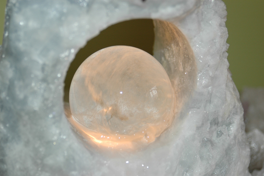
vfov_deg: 11.4
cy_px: 88
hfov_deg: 17.1
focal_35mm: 120
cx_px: 132
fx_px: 879
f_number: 5.6
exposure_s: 1/60
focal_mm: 80
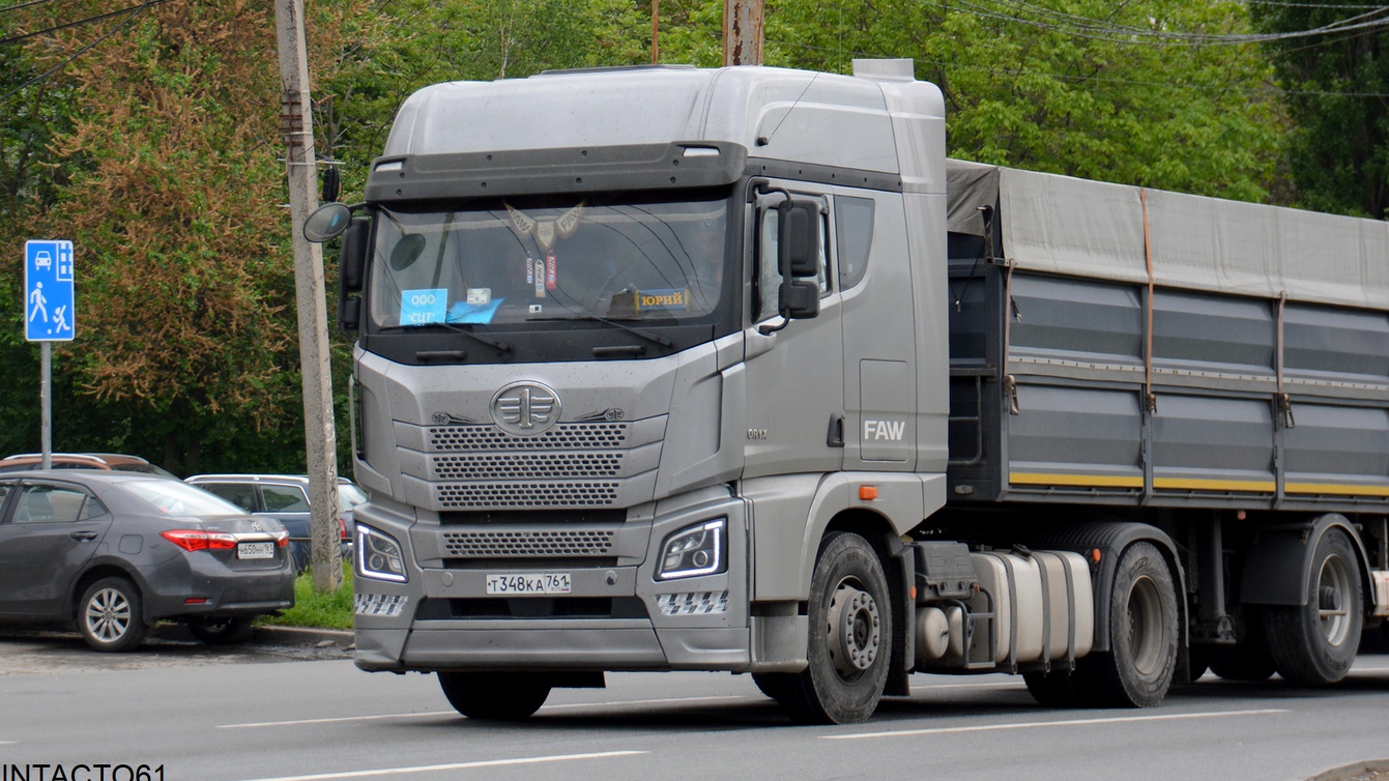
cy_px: 328
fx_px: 4365
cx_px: 697
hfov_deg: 18.1
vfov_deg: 10.2
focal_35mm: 119
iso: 500
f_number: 5
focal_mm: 75
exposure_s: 1/1000
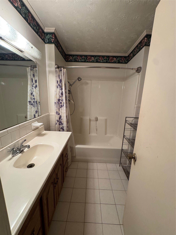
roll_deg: -1.4
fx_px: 95
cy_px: 118
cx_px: 88
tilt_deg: -11.5
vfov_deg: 102.1
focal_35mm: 14
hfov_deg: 85.7
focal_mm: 2.22
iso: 400
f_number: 2.2
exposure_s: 1/60
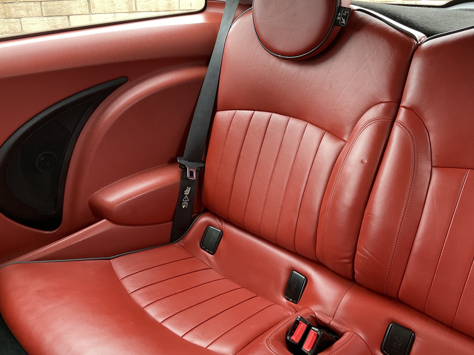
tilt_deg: -23.2
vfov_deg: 40.7
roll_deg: +1.1
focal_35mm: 35
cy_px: 159
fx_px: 479
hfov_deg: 52.6
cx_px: 245
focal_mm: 3
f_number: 1.8
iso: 80
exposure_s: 1/60
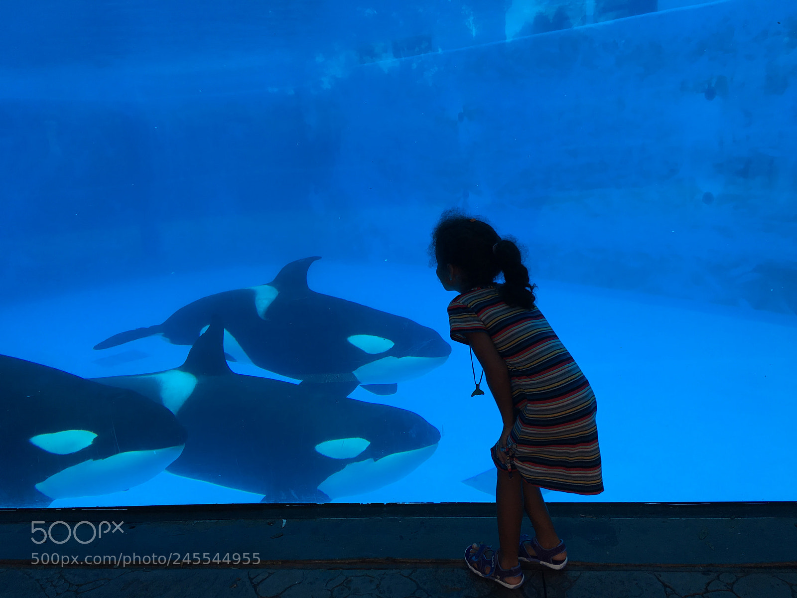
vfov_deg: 48.2
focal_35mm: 29
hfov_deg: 61.7
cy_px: 299
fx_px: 668
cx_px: 398
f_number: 2.2
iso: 25
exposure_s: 1/392
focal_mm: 4.15
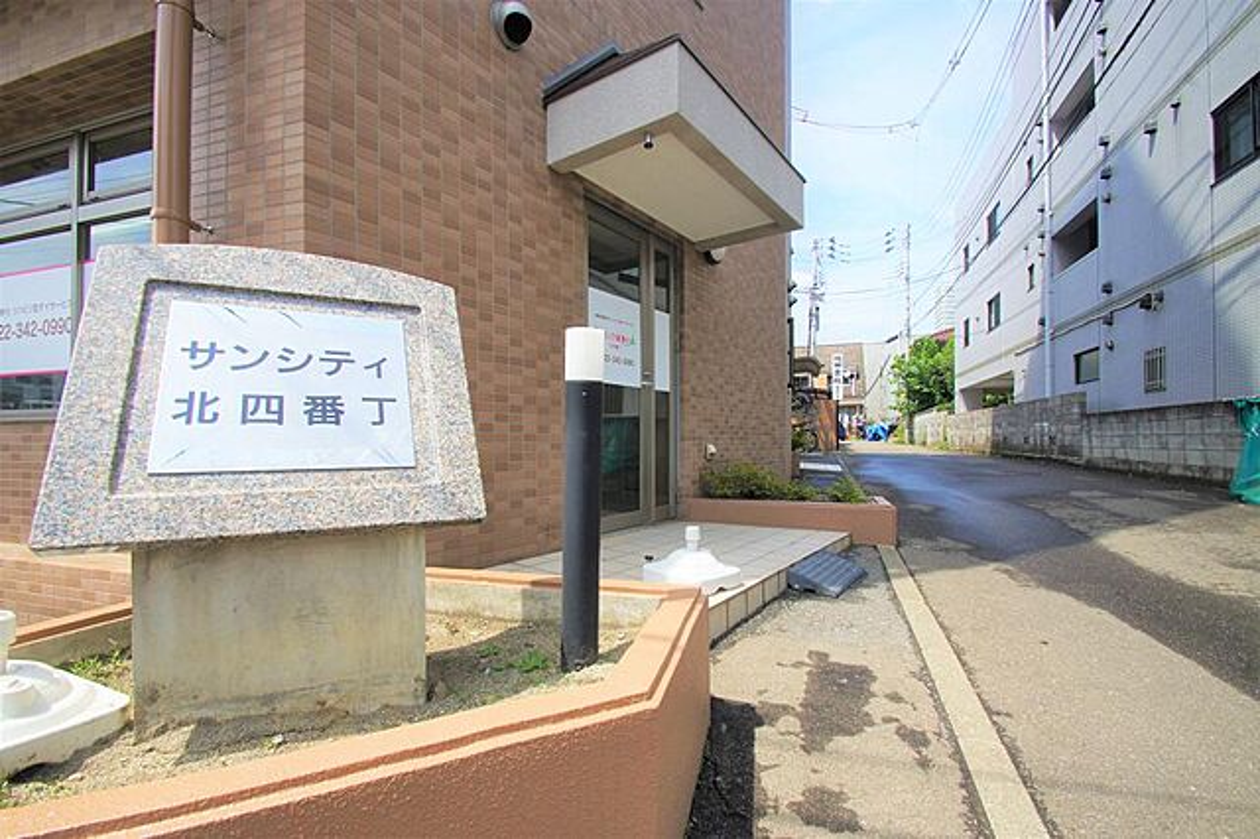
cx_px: 630
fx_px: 525
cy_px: 420
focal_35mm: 15
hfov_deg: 100.4
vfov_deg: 77.3
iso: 100
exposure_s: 1/80
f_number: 11
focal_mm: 10
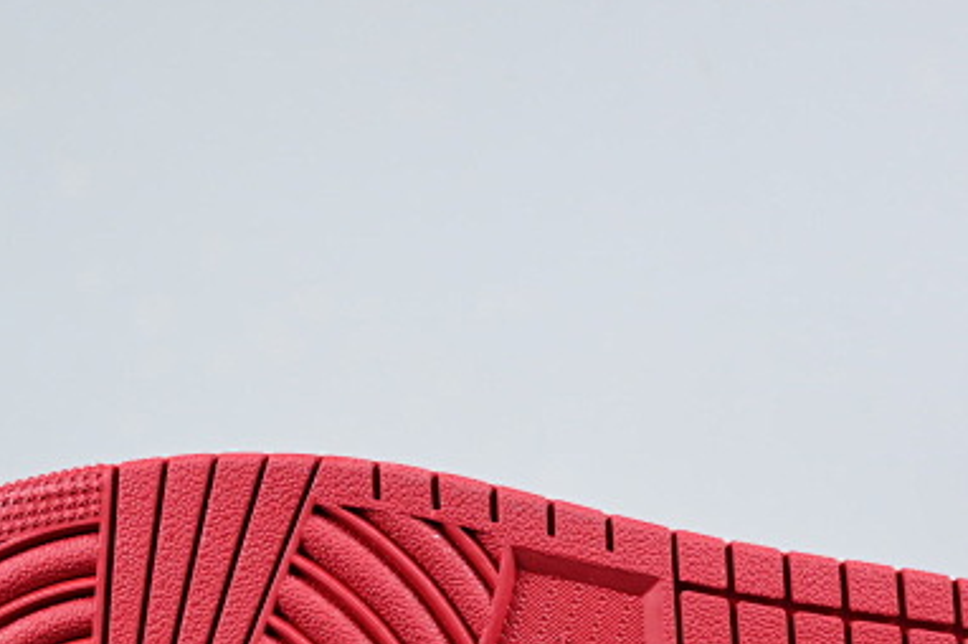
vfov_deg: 12.3
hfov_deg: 18.6
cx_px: 461
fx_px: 2956
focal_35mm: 110
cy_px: 582
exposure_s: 1/125
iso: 720
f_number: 5.3
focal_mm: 35
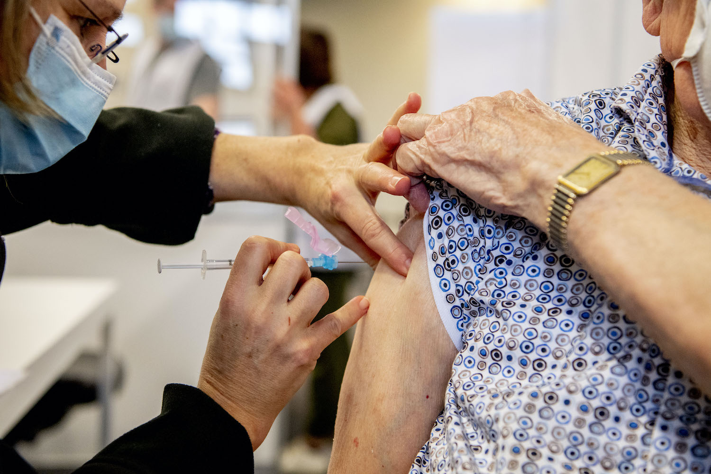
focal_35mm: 56
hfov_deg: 35.6
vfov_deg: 24.2
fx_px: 1106
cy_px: 237
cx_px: 356
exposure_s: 1/320
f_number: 4.5
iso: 6400
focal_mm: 56
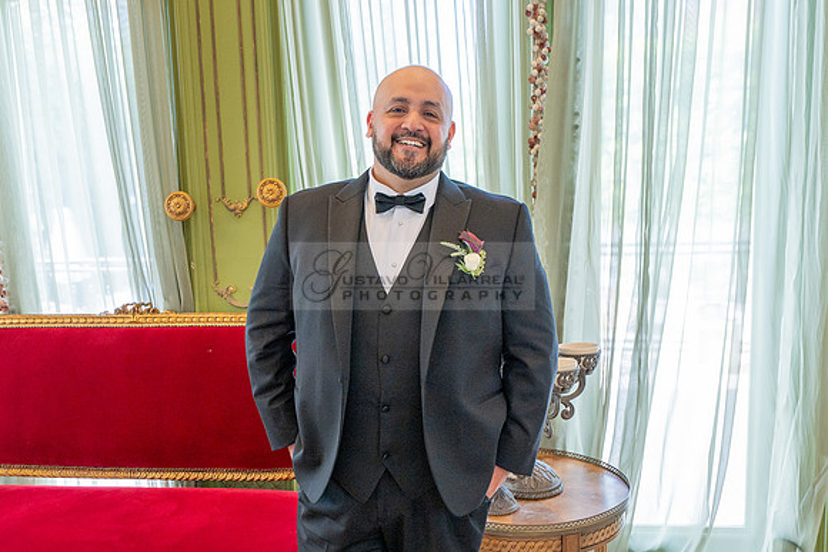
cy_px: 321
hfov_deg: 55.8
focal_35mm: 34
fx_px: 781
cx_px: 410
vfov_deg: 38.8
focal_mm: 24
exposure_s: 1/160
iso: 500
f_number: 3.5
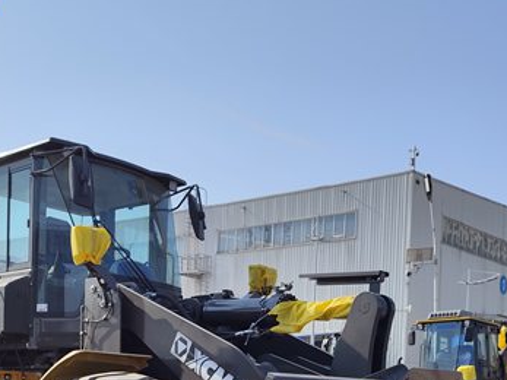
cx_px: 263
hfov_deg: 36.2
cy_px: 408
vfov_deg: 25.7
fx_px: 776
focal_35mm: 53
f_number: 1.65
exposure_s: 1/1827
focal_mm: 6.14
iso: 50
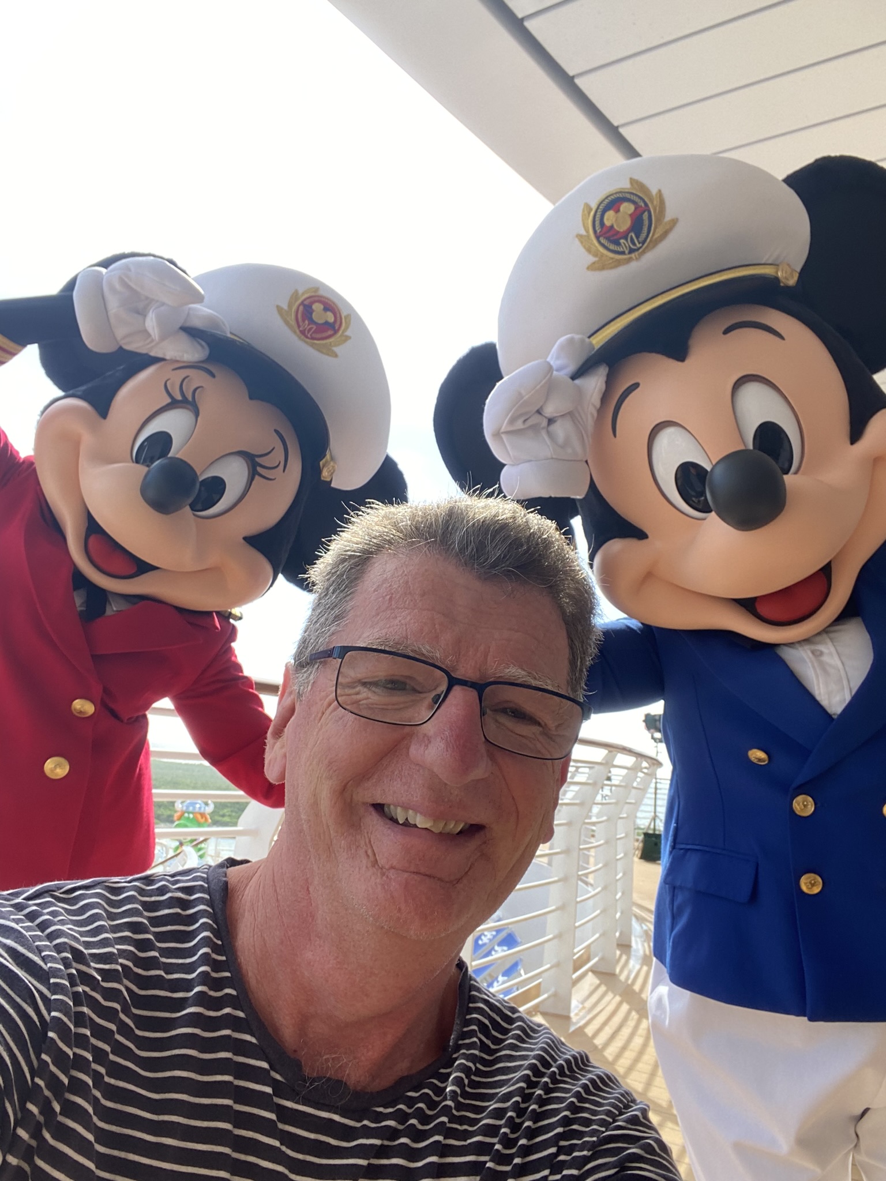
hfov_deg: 46.8
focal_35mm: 30
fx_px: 1024
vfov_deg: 60.0
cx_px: 443
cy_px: 590
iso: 25
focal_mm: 2.71
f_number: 2.2
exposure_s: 1/234
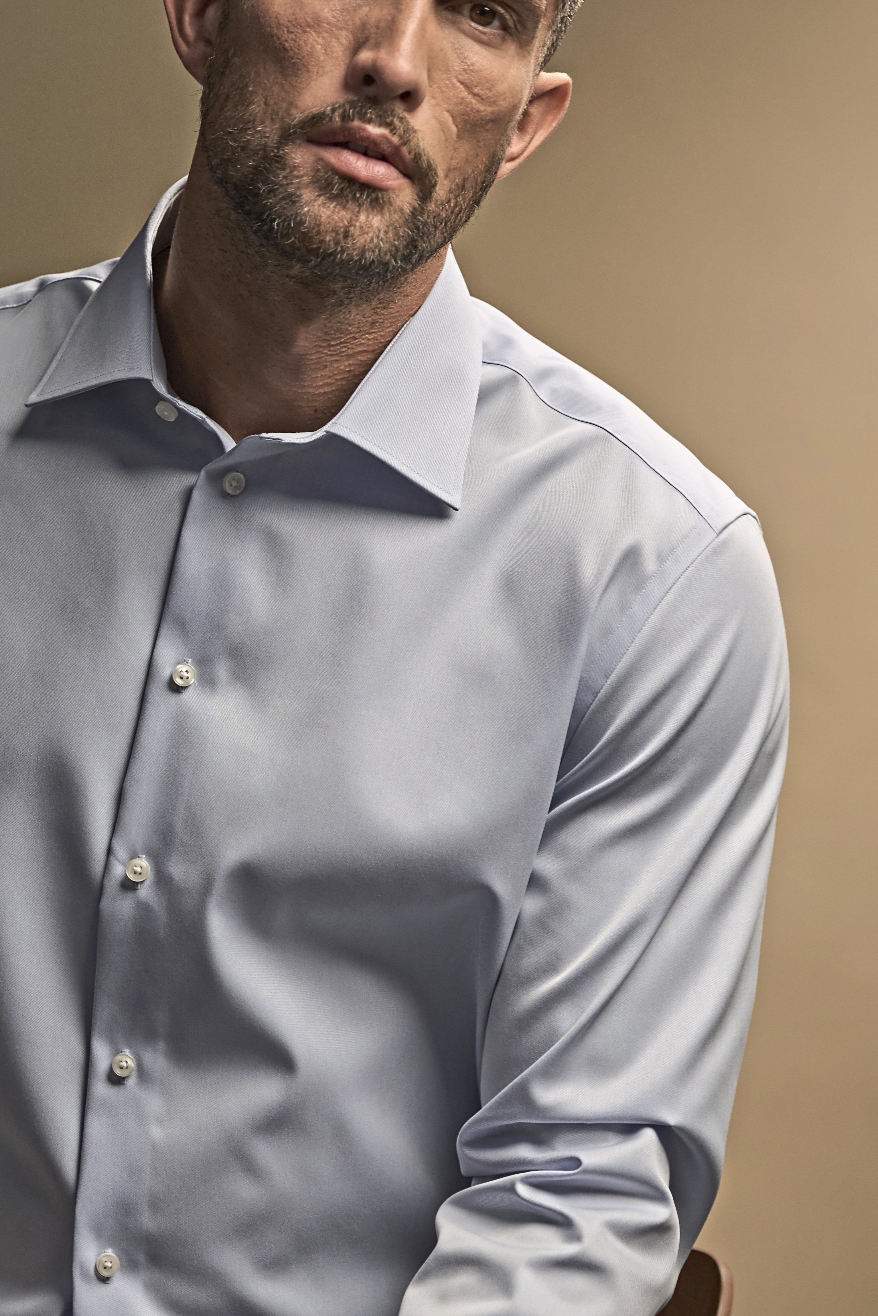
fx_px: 7719
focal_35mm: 211
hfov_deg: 6.5
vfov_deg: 9.8
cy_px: 750
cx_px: 237
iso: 400
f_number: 3.5
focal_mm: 115
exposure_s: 1/125
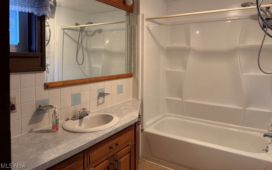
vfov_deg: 47.3
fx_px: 193
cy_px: 68
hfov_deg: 70.4
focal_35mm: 26
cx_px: 138
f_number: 1.78
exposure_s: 1/60
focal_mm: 6.76
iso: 200
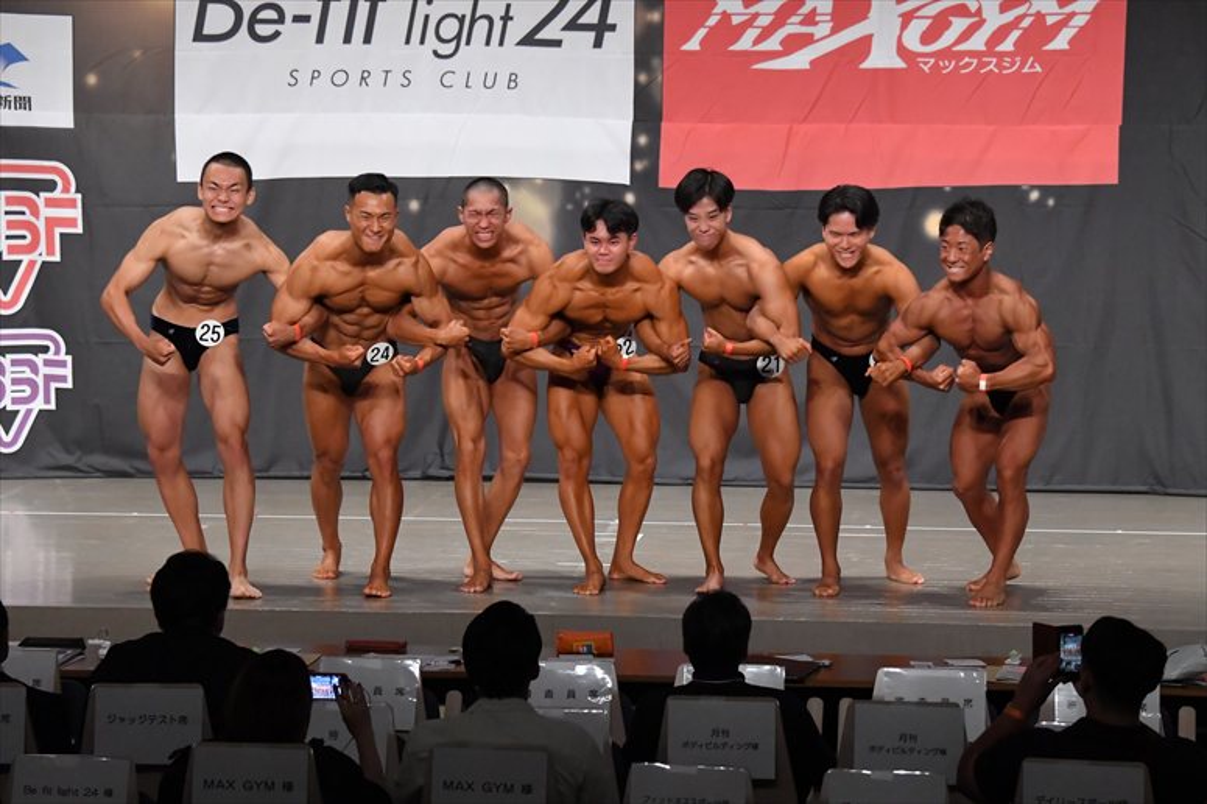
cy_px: 402
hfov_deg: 15.2
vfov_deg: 10.2
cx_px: 604
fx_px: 4524
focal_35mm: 135
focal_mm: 90
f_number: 5.6
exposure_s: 1/400
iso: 6400
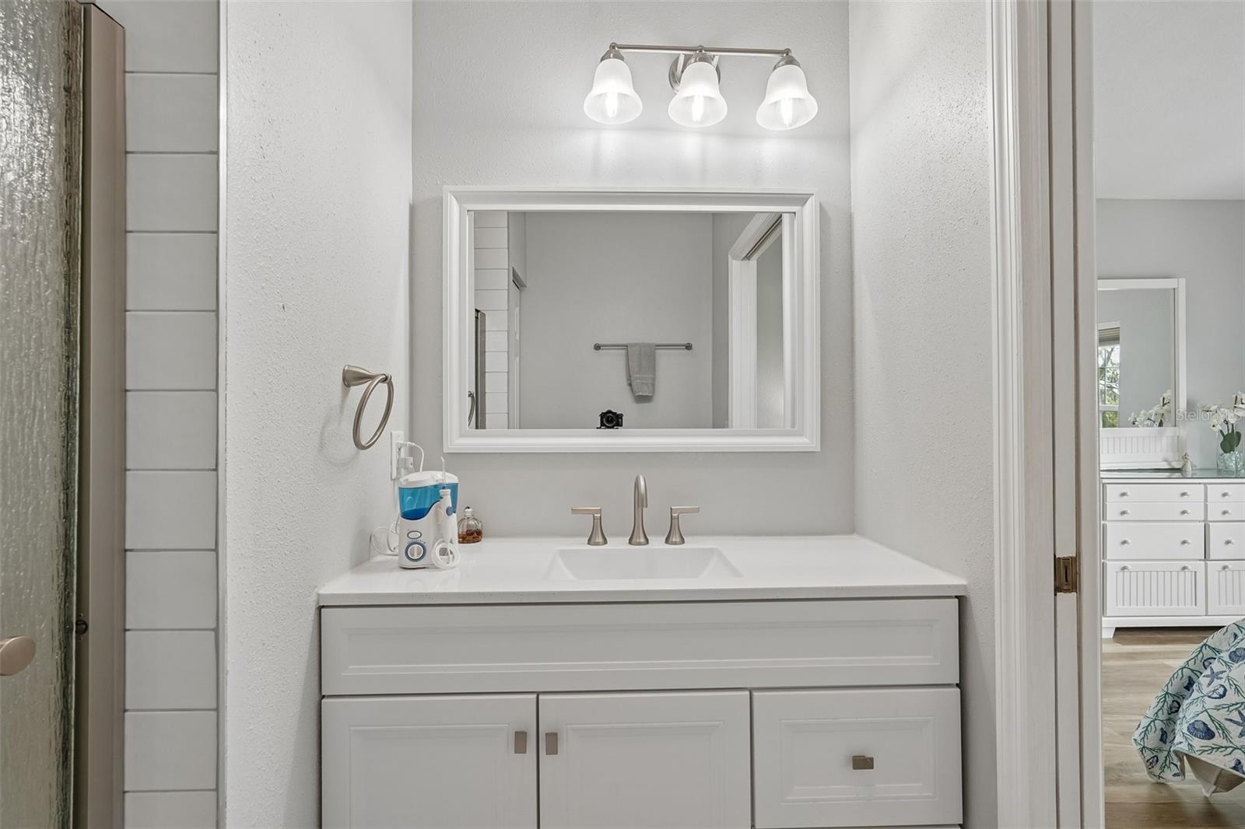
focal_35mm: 16
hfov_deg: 95.0
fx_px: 570
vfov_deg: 72.0
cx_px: 622
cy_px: 414
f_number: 8
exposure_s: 1/30
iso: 400
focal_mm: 16.5
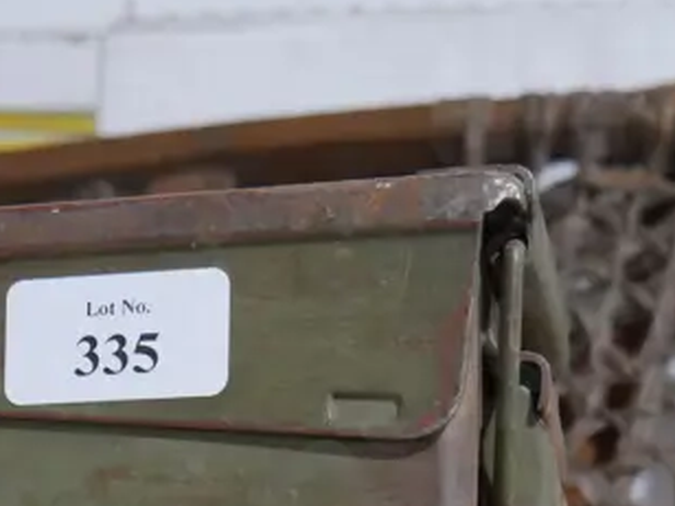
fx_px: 2203
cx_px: -28
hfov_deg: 17.0
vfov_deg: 12.5
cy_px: 759
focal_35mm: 113
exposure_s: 1/60
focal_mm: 17
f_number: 4
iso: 1250
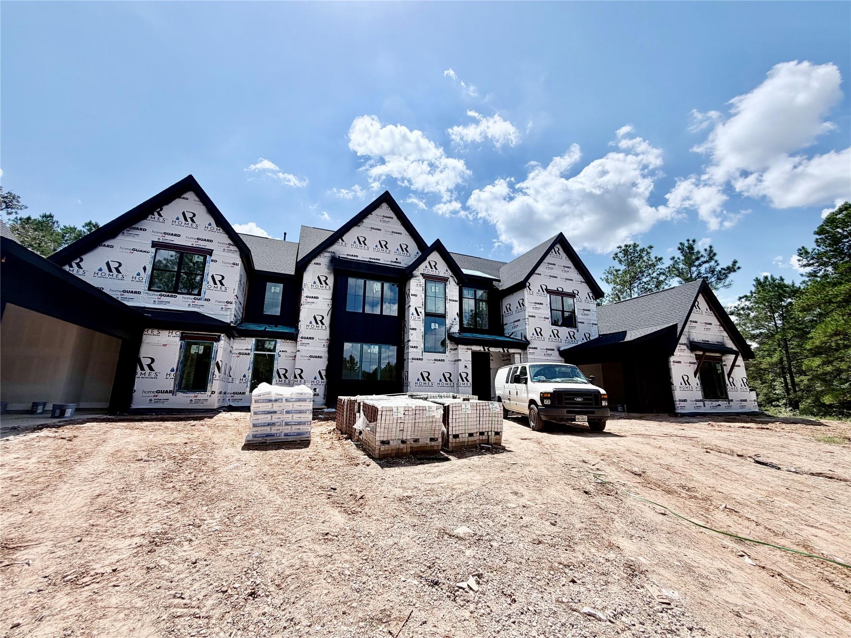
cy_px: 319
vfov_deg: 85.7
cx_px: 426
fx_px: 344
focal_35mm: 14
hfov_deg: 102.1
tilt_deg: +12.4
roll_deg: +0.2
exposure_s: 1/1399
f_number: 2.2
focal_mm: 2.22
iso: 20
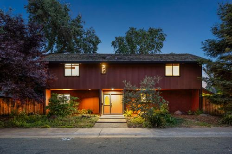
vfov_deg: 61.9
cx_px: 116
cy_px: 77
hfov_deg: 84.0
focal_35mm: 20
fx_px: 129
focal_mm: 20
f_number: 5
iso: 200
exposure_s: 10
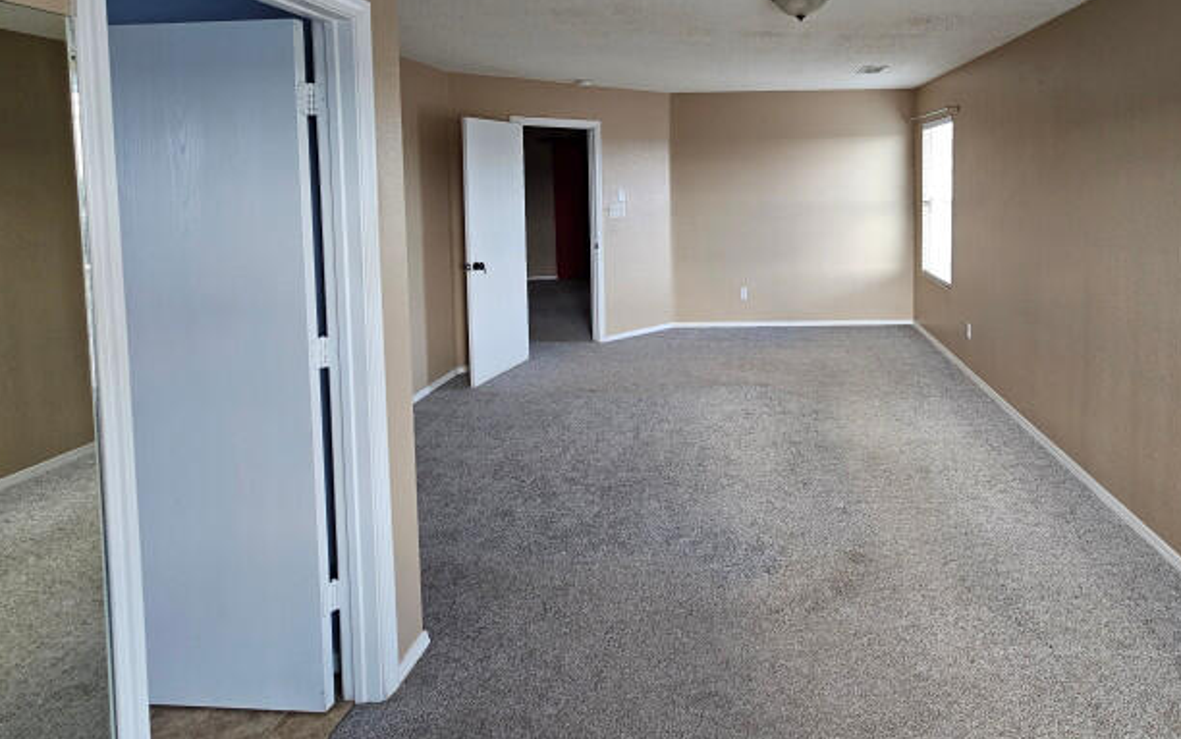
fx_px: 580
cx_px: 741
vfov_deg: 62.3
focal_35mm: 18
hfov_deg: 89.2
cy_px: 208
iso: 125
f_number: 2.2
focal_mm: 2.2
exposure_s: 1/60
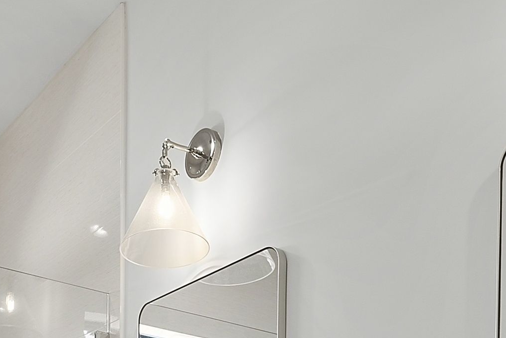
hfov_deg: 38.8
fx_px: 703
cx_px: 140
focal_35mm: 50
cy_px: 542
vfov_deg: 21.5
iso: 200
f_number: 7.1
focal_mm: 12
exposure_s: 1/4
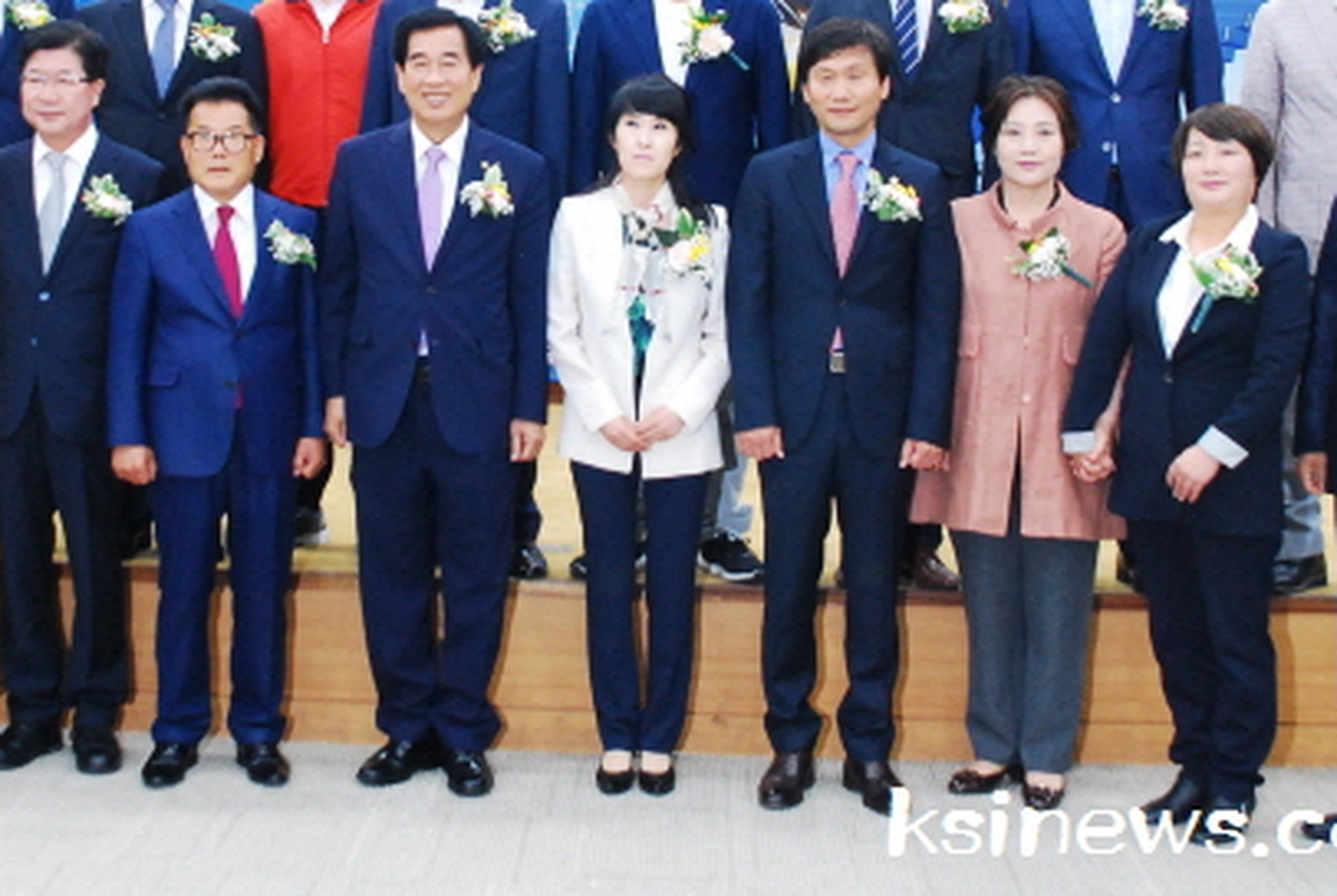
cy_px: 183
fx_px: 2306
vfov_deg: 21.7
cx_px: 501
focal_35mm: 62
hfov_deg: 32.2
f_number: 6.3
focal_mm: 24
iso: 1250
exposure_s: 1/60
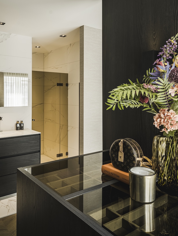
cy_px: 100
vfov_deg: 61.4
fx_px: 199
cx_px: 72
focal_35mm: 29
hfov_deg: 48.0
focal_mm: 30
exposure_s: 1/4
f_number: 13
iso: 400
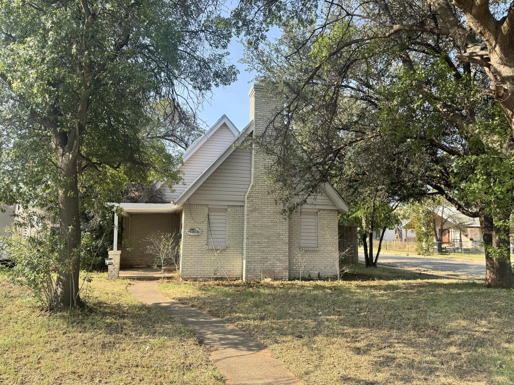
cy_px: 192
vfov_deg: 56.8
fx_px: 356
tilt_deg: +5.5
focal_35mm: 24
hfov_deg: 71.6
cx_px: 257
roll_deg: -1.0
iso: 80
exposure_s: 1/1238
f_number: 1.78
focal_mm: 6.76
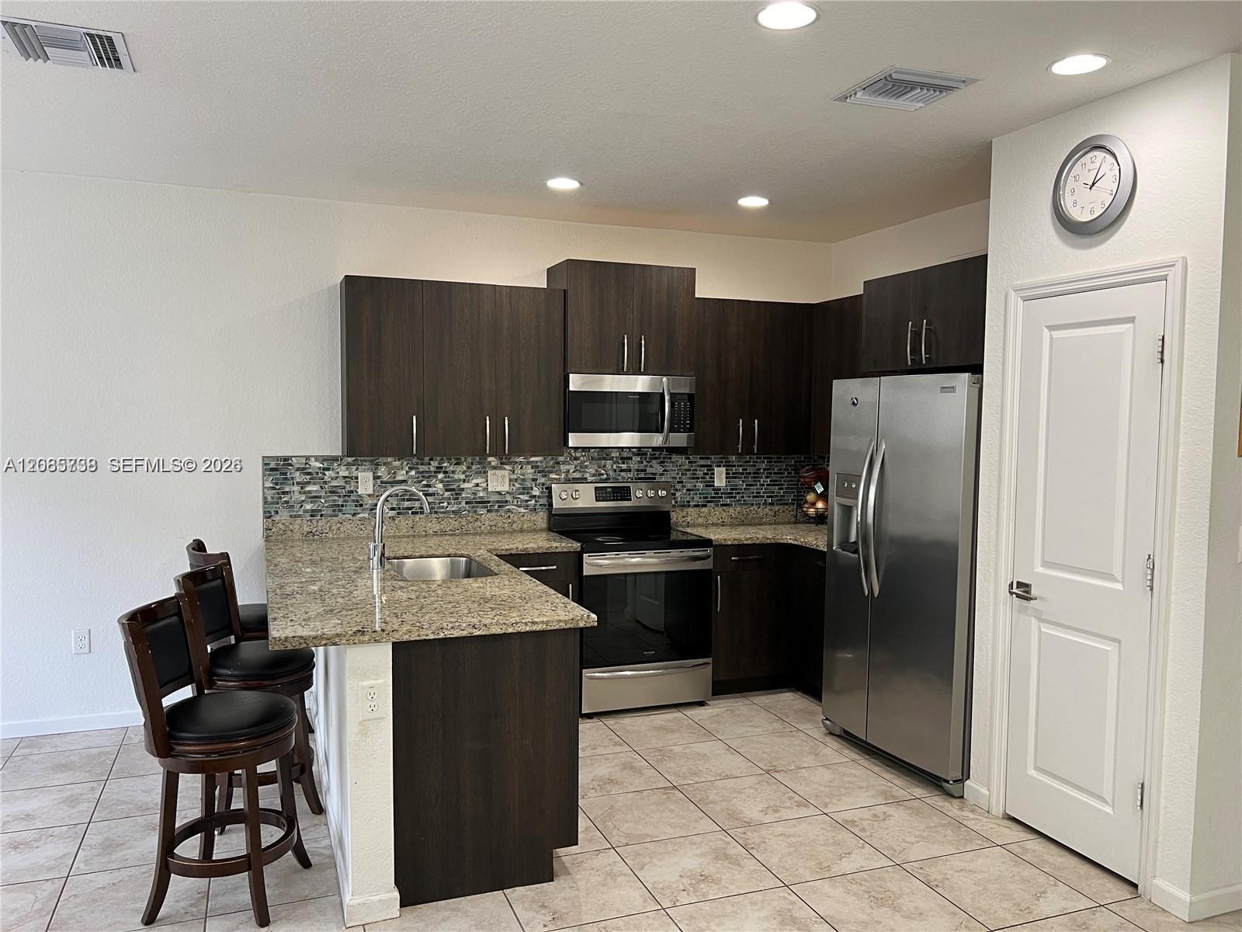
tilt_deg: -3.9
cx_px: 621
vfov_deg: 53.1
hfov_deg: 67.3
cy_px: 466
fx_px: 933
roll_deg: -0.8
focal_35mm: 26
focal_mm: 5.7
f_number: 1.5
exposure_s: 1/60
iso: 80
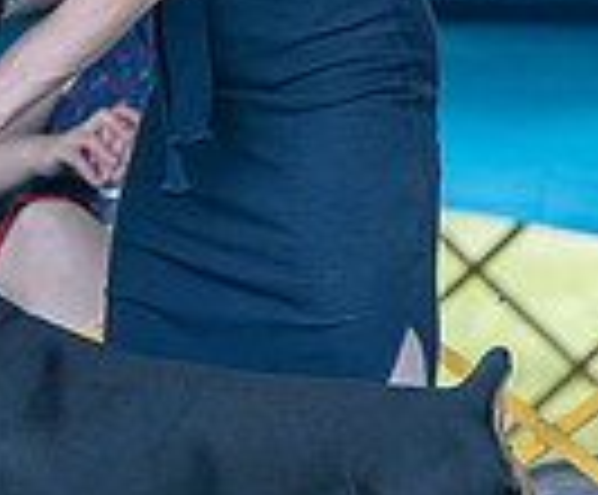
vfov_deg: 1.4
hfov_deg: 1.7
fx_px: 19907
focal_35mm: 1110
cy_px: -139
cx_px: -102
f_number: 3.2
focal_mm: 200
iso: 250
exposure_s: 1/500
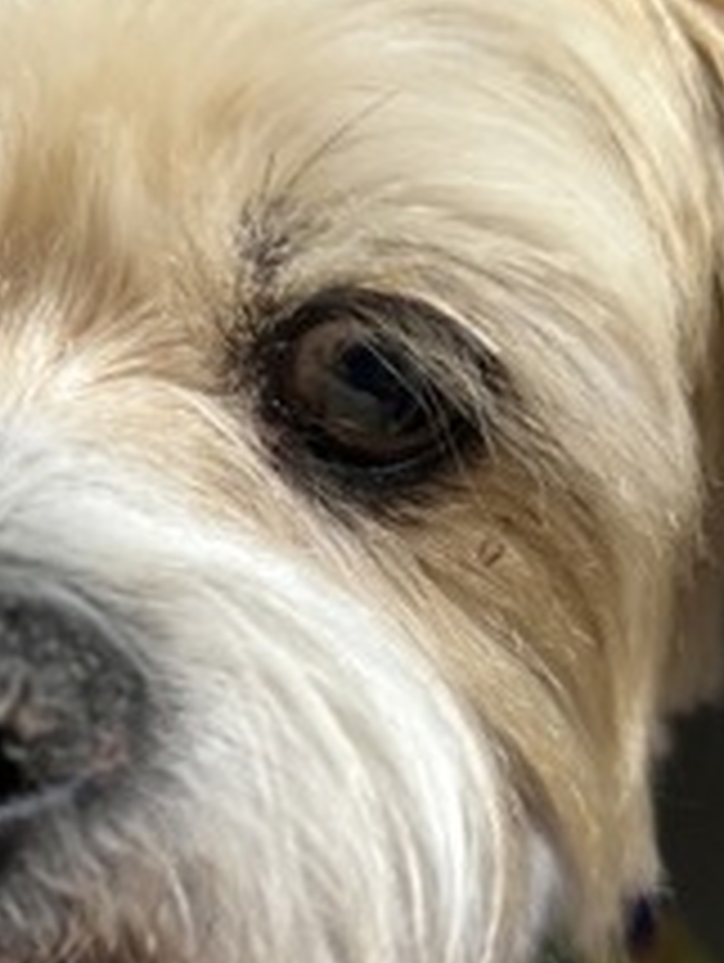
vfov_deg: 37.5
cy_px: 482
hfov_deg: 27.8
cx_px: 101
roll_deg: -5.0
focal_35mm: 51
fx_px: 1419
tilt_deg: -31.3
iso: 400
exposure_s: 1/60
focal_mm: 5.7
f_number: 1.5
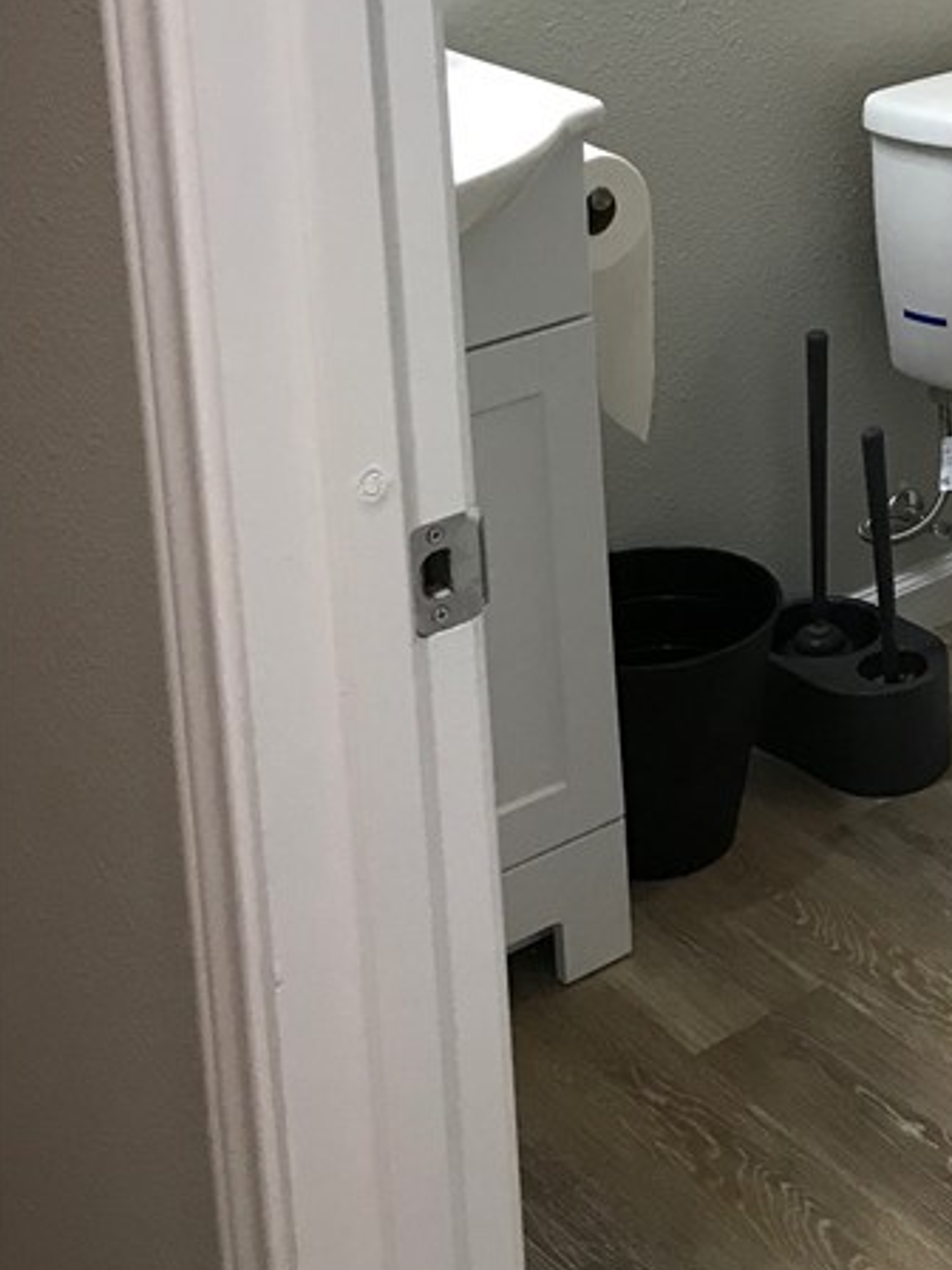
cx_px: 1082
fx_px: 2347
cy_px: -51
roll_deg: +0.0
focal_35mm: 64
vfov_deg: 28.1
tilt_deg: -9.2
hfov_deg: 21.6
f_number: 1.8
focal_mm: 3.99
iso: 32
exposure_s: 1/30
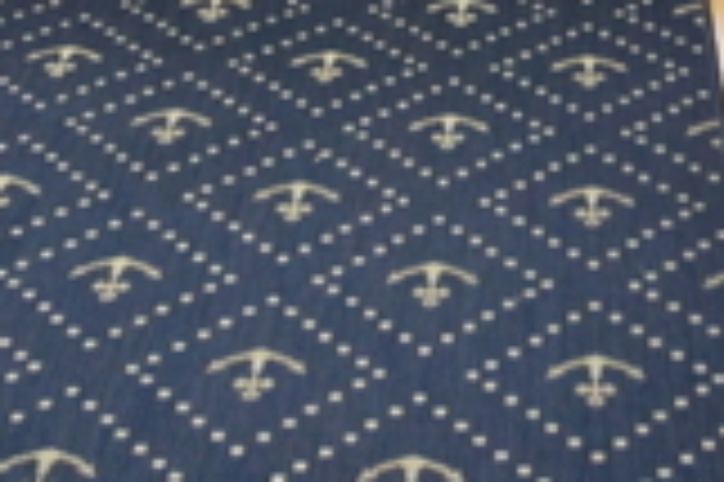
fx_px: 2250
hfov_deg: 18.2
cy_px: -784
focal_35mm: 112
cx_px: 522
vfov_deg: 10.1
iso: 125
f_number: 4.5
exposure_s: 1/15
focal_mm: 10
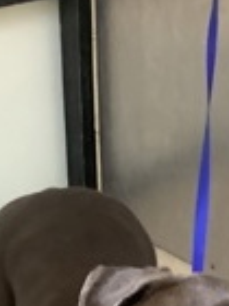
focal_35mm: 93
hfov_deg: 15.8
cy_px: 448
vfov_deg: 18.8
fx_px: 820
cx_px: 162
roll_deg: -3.6
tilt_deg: -41.6
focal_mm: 3.3
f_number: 2.4
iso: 320
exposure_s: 1/30
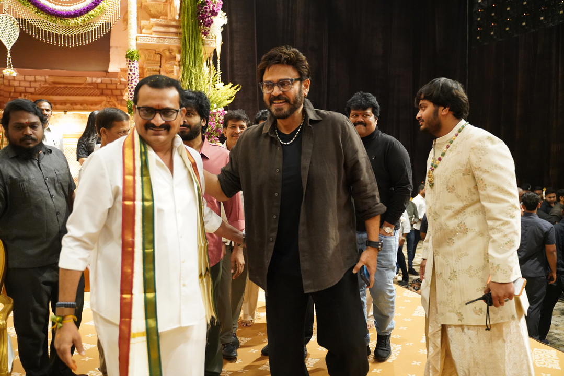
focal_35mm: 28
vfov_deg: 46.4
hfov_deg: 65.5
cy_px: 188
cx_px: 282
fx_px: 439
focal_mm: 28
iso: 6400
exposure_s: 1/200
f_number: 2.8
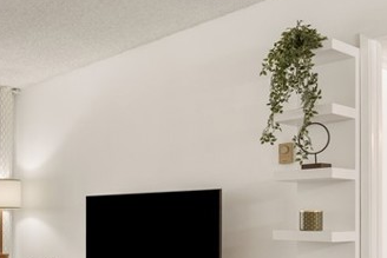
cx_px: 25
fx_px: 538
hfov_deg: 36.6
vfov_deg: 26.4
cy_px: 215
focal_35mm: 50
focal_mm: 16
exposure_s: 1/13
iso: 1600
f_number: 9
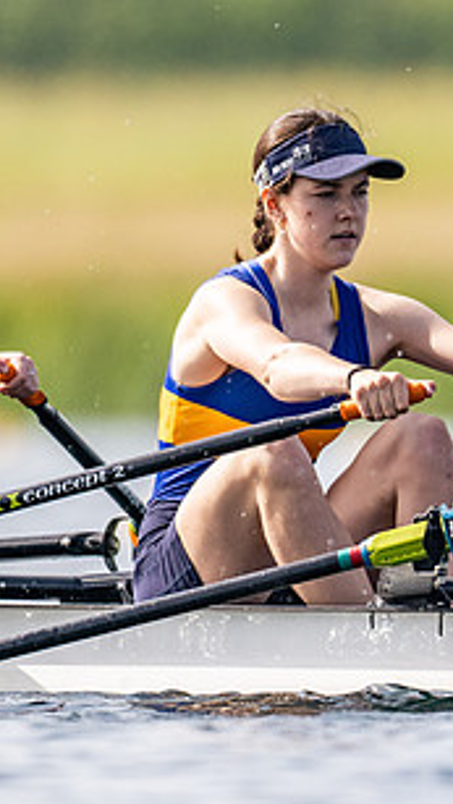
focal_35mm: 1782
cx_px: 717
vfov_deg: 1.2
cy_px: 380
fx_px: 38001
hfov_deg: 0.7
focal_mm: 600
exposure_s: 1/2500
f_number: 4
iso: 180
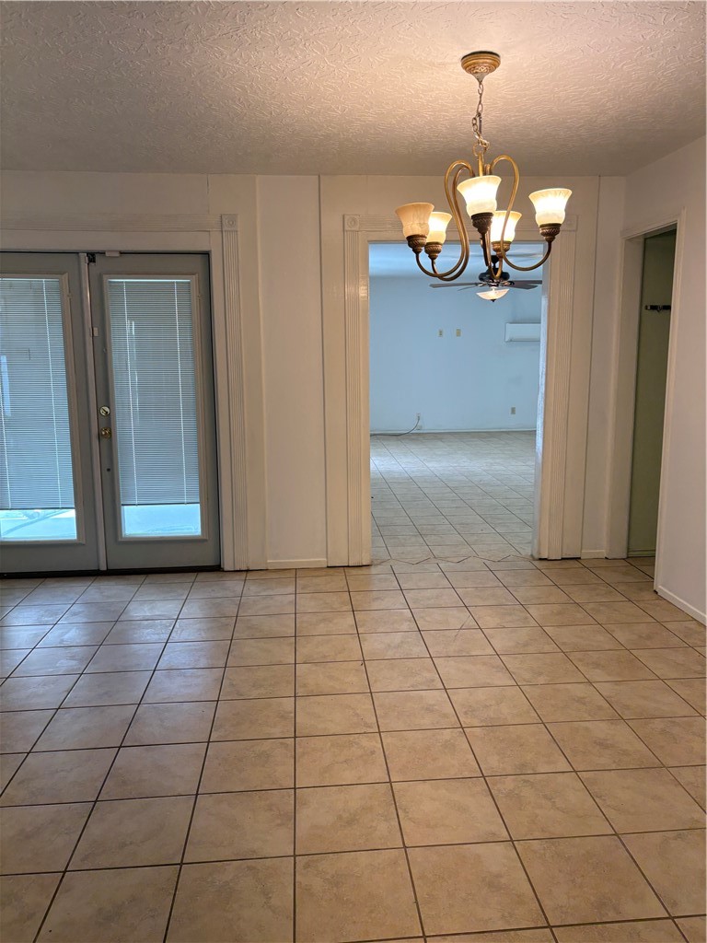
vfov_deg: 67.3
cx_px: 354
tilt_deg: -8.1
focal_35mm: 26
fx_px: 708
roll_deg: -0.1
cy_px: 472
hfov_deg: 53.1
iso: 100
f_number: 1.6
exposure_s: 1/120
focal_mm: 5.96
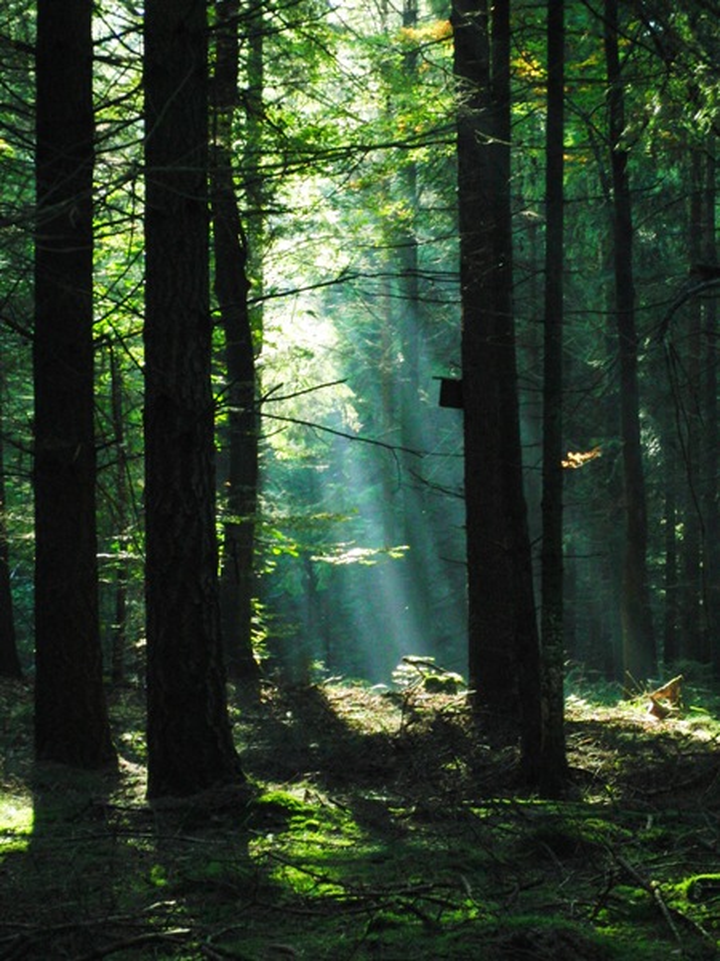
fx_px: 3162
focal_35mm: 114
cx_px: 360
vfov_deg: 17.3
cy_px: 480
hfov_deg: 13.0
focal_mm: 19.8
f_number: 4.2
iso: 400
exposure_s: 1/60
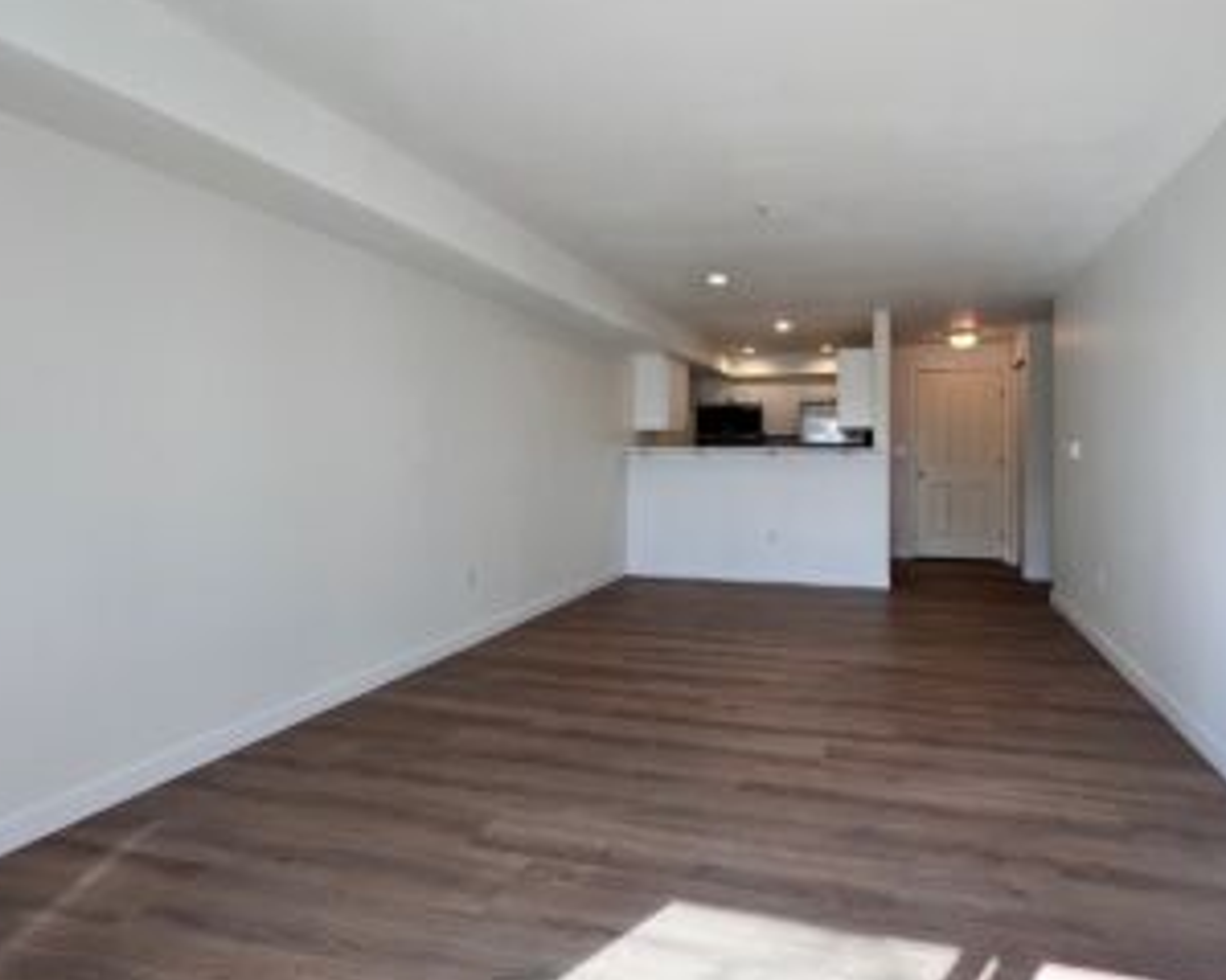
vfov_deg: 76.8
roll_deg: -0.1
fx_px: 617
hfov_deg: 88.1
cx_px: 754
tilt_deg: +0.4
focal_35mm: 17
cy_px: 455
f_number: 1.8
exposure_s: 1/120
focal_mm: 1.57
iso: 40
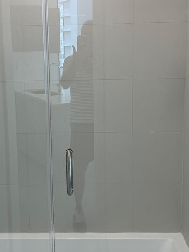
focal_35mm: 52
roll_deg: +2.2
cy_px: 103
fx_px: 379
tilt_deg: -7.3
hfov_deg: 27.9
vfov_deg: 36.7
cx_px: 71
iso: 32
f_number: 1.5
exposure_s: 1/139
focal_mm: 5.7
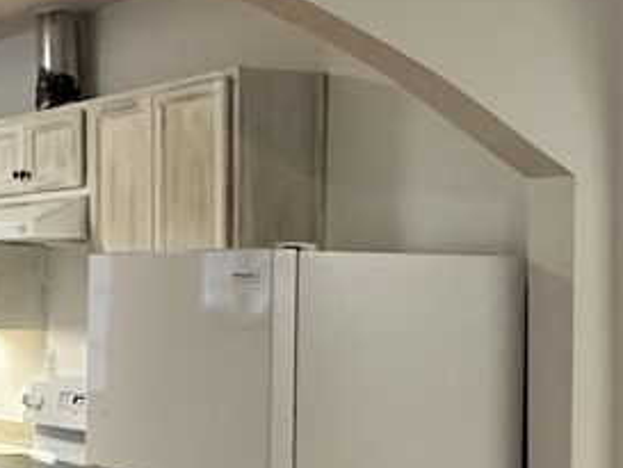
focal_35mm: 82
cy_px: 294
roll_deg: -0.7
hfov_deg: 22.0
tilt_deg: -0.3
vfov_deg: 18.0
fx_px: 1476
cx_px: -123
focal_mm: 2.22
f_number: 2.2
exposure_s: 1/60
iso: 200
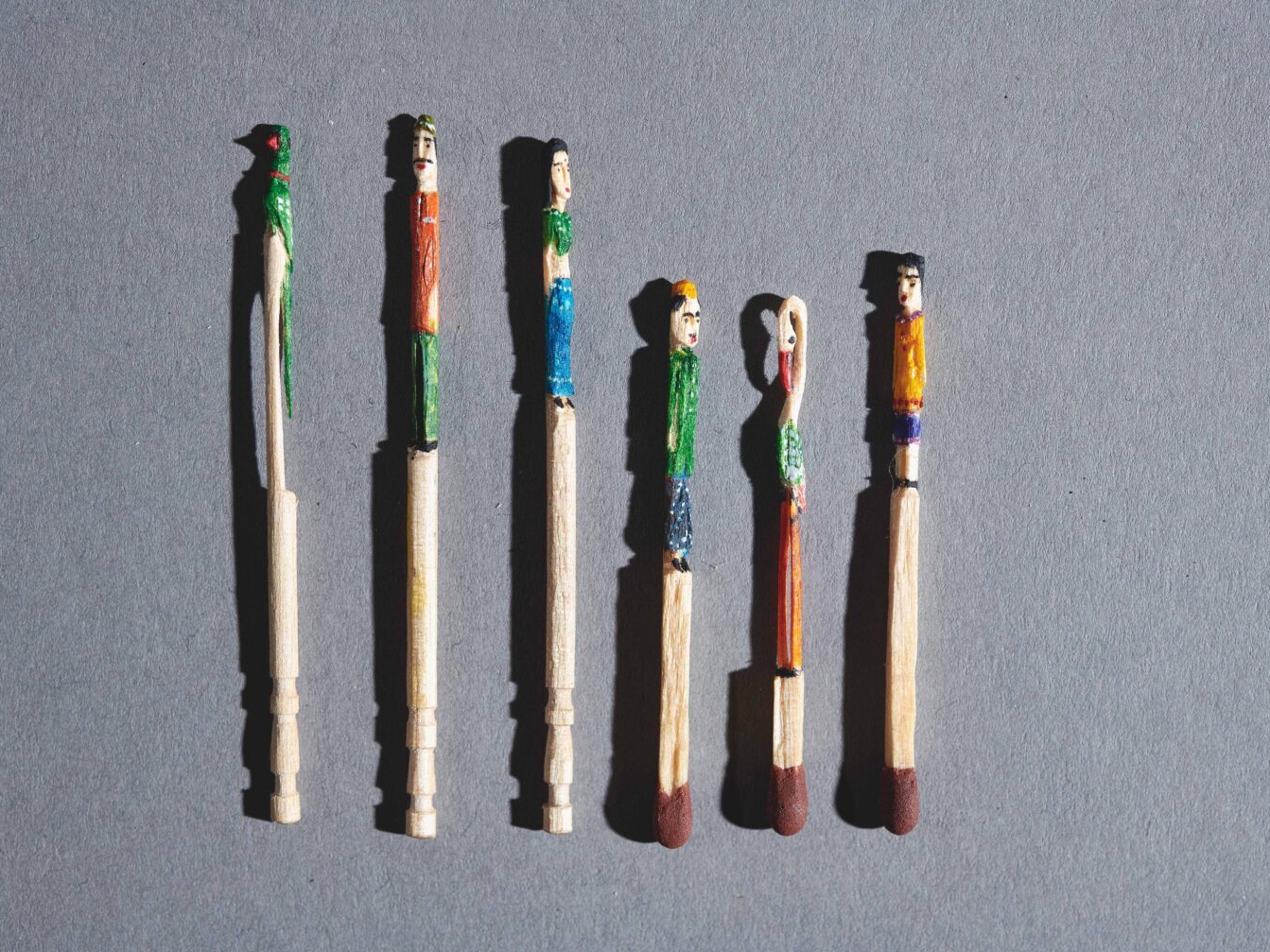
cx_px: 633
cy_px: 476
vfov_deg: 22.3
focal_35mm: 66
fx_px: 2421
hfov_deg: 29.4
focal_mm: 60
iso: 40
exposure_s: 1/125
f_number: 6.3
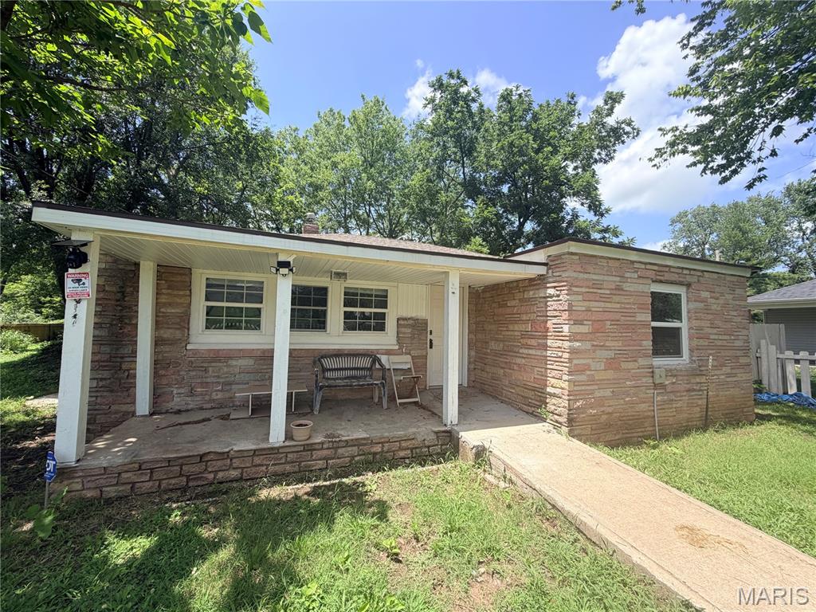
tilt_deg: +4.3
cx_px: 408
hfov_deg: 102.1
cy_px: 306
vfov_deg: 85.7
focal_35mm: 14
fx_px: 330
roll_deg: -0.7
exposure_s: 1/770
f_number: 2.2
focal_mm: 2.22
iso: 40
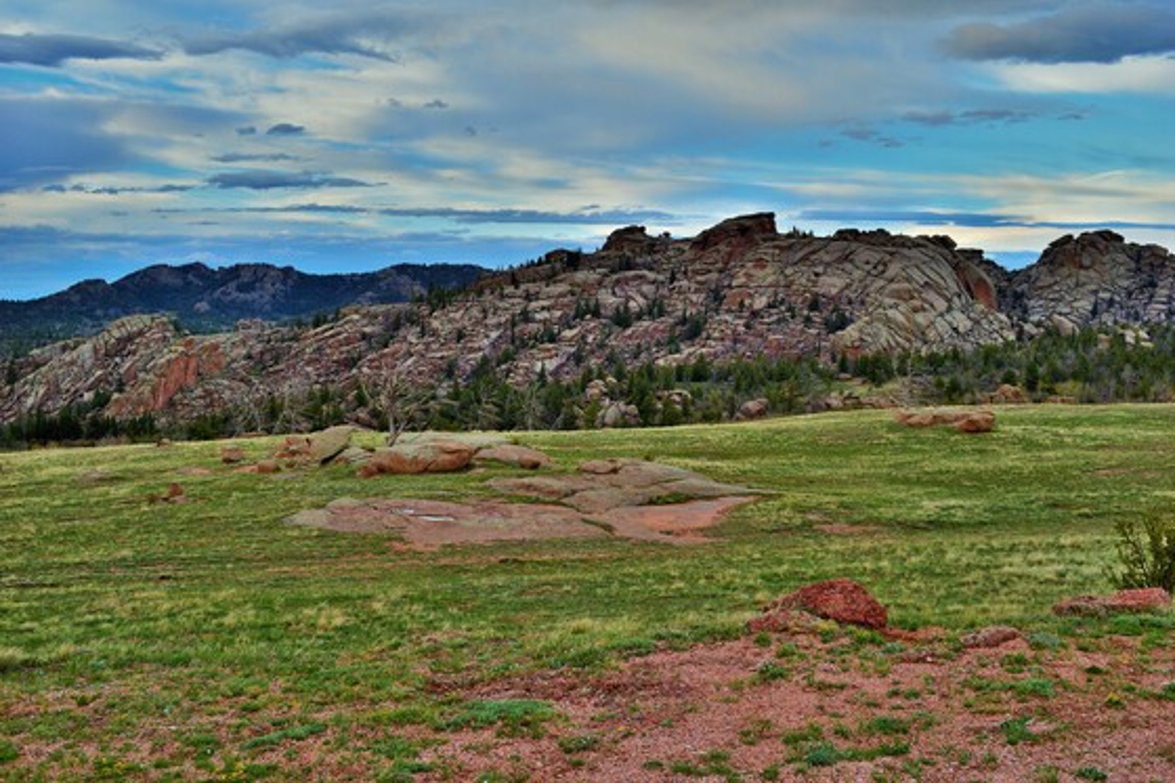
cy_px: 392
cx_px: 588
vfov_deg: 34.2
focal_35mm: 39
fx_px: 1272
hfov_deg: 49.6
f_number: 5.6
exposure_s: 1/125
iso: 180
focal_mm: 26
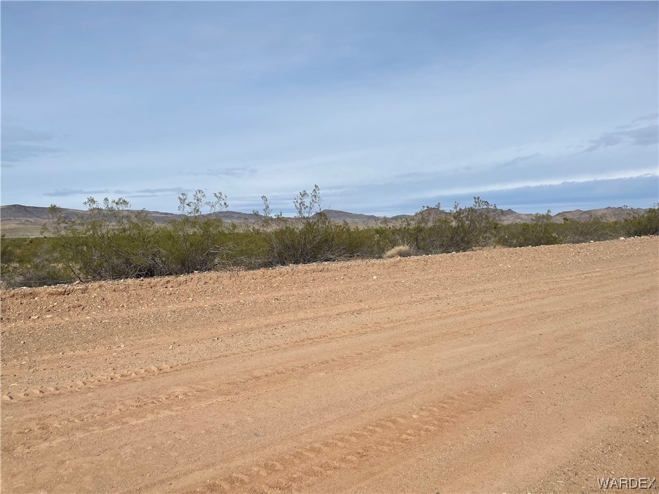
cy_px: 247
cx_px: 330
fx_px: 495
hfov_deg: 67.3
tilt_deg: -1.1
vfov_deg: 53.1
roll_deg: +2.2
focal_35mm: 26
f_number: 1.6
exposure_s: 1/7299
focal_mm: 4.2
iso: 32
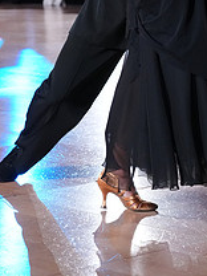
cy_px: -73
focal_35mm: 145
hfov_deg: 10.2
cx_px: 173
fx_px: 1156
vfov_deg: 13.2
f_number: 4
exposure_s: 1/500
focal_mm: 54
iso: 3200
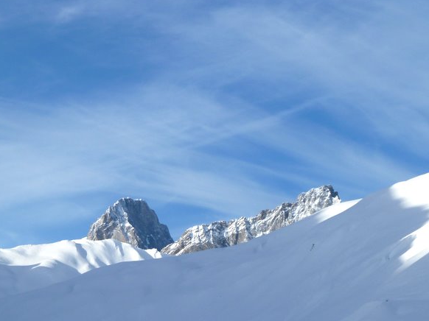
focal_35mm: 132
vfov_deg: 11.2
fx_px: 1635
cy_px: 200
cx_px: 158
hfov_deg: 14.9
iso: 80
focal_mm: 15.8
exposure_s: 1/500
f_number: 5
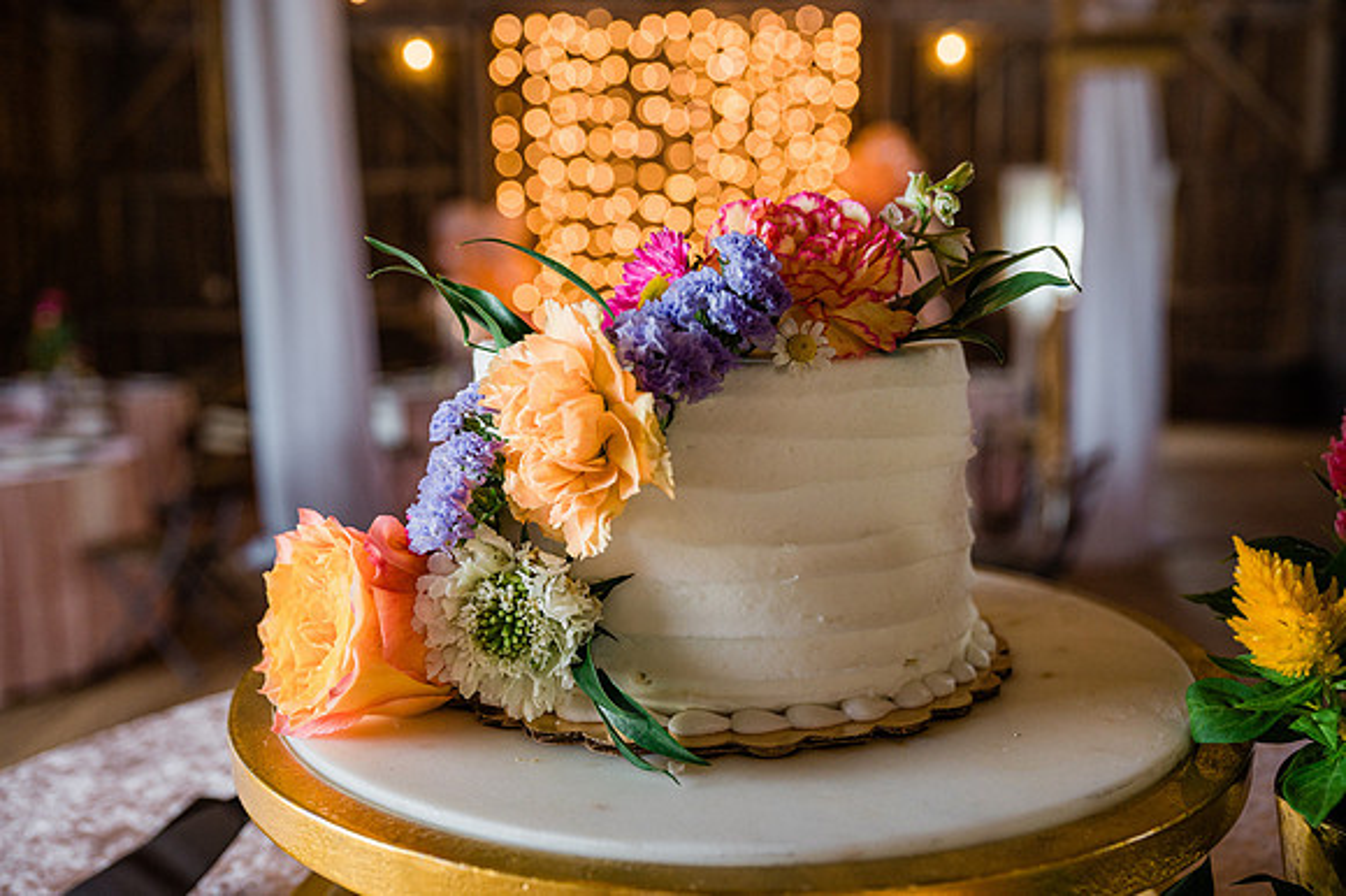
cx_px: 673
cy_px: 448
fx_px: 1293
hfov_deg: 55.0
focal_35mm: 35
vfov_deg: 38.2
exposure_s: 1/200
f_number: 4.5
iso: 320
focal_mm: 34
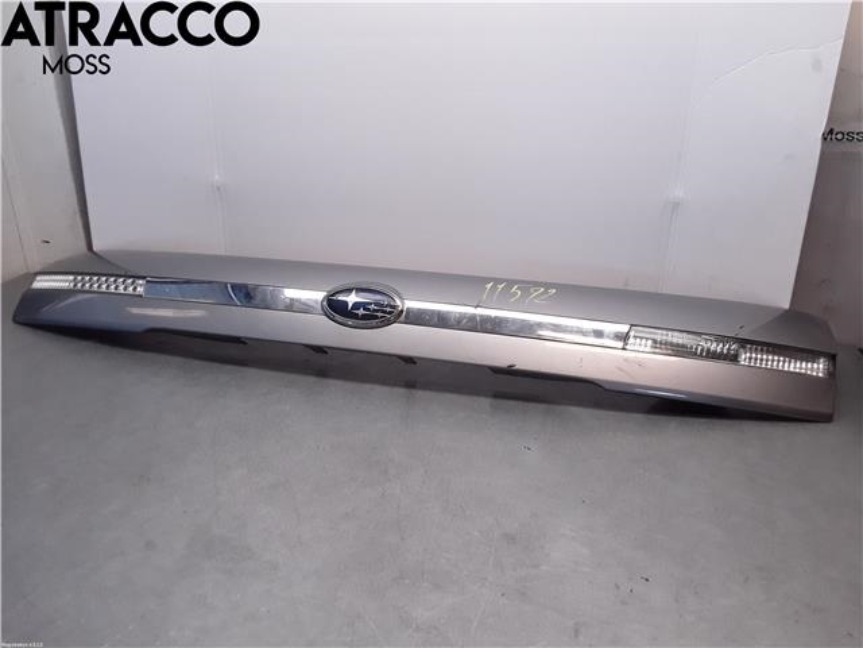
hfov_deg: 63.4
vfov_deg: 49.7
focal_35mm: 28
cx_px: 432
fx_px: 698
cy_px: 324
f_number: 1.9
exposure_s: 1/240
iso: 100
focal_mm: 2.91
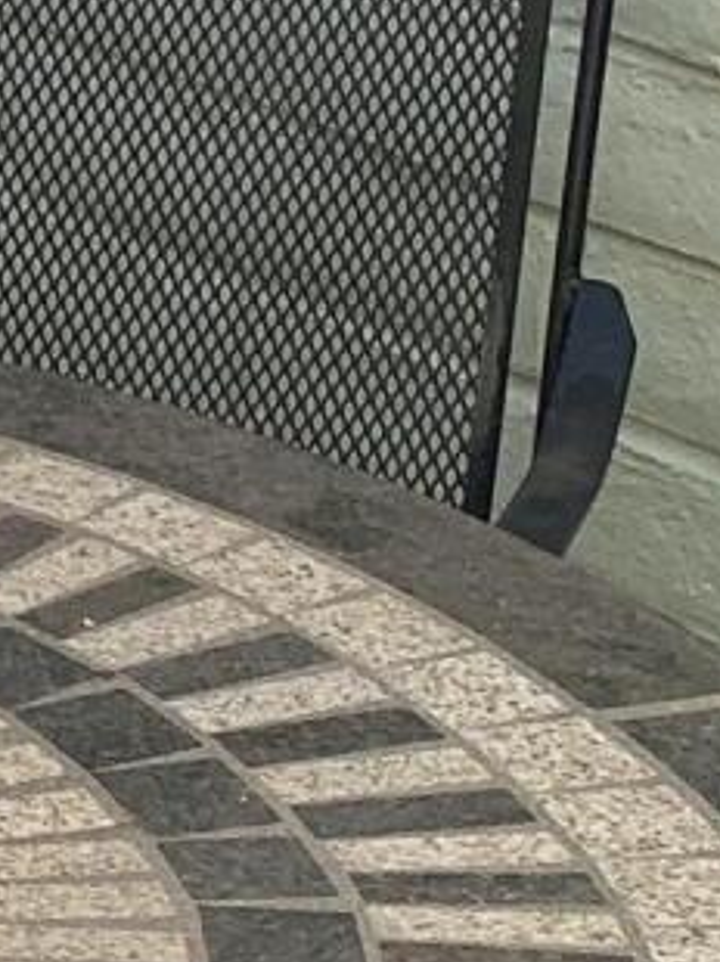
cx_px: -1182
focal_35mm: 168
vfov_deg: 11.6
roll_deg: +2.1
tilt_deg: -13.0
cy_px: -93
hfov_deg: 8.0
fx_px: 4666
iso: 25
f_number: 1.8
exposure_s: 1/376
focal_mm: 4.25
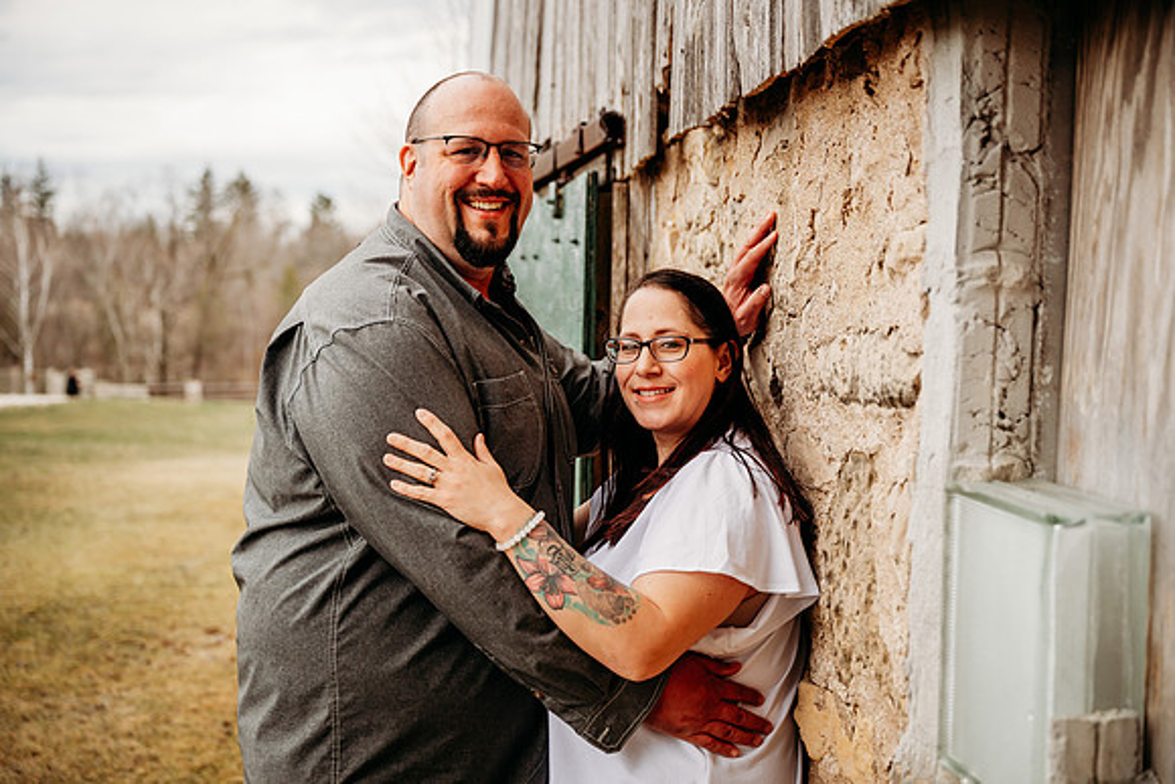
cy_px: 392
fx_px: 1763
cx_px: 588
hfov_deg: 36.9
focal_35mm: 54
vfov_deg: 25.1
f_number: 3.5
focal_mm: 54
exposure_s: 1/250
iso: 320
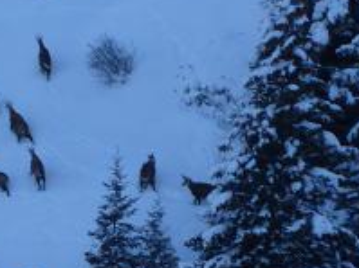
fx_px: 8323
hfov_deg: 2.5
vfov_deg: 1.8
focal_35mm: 803
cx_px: -83
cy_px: 342
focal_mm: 36
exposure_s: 1/200
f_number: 5.9
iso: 80
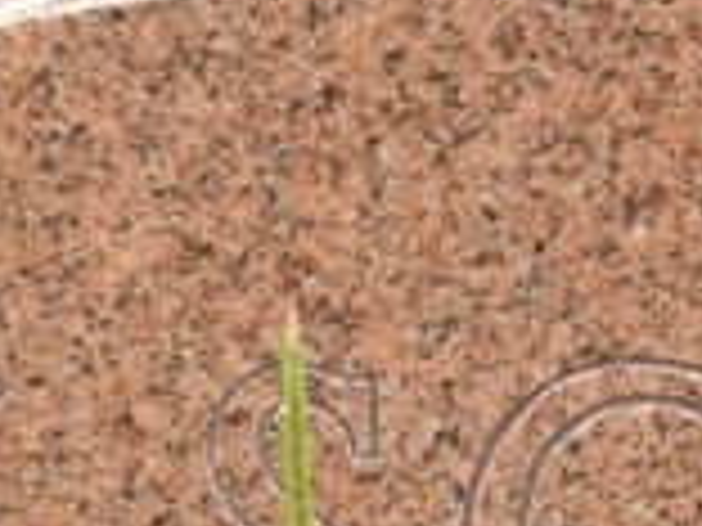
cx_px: 558
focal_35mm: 170
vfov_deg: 8.5
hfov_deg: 11.6
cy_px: 820
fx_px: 3448
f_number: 3.2
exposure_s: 1/151
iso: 50
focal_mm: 6.3
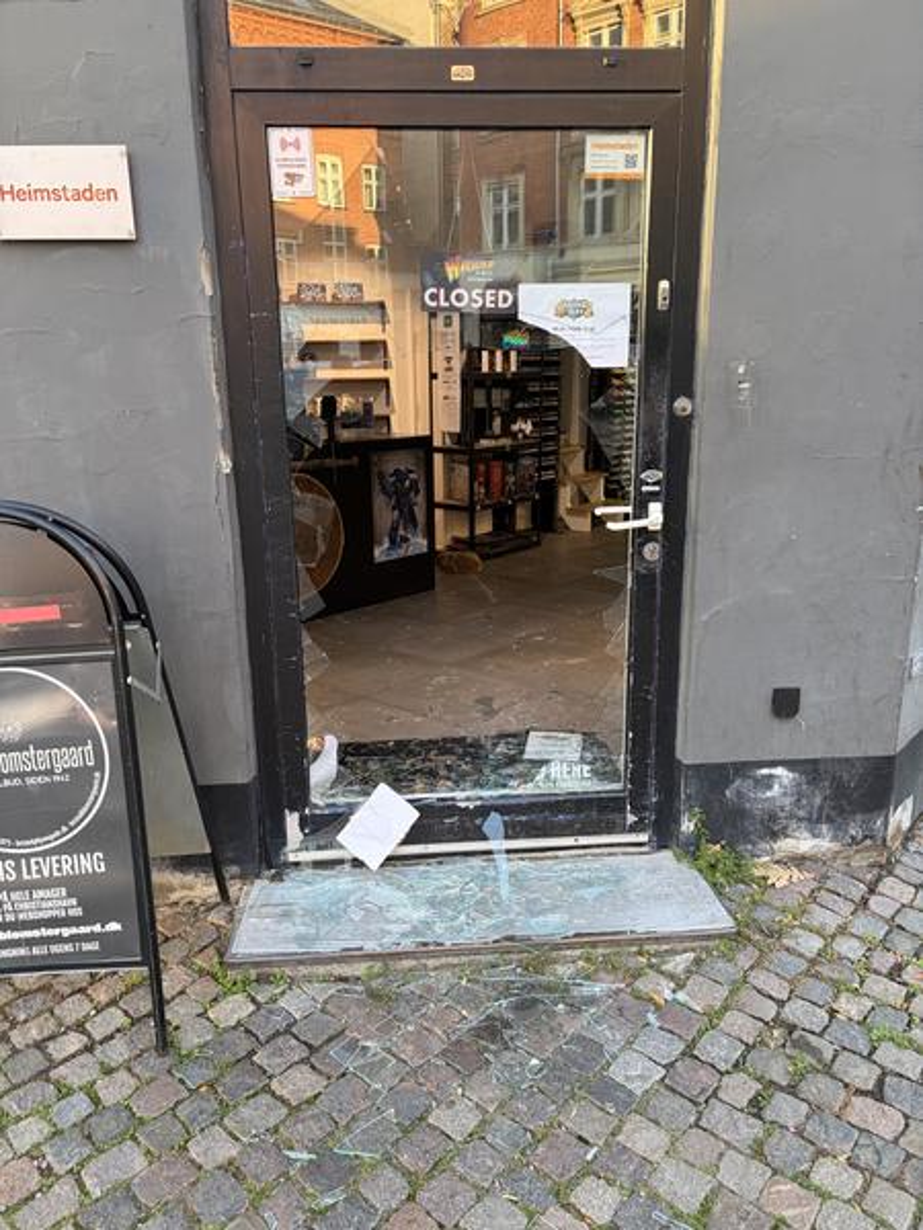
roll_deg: +1.3
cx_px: 462
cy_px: 615
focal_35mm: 26
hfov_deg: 53.1
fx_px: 924
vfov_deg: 67.3
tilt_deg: -15.2
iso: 64
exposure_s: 1/124
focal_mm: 5.96
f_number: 1.6
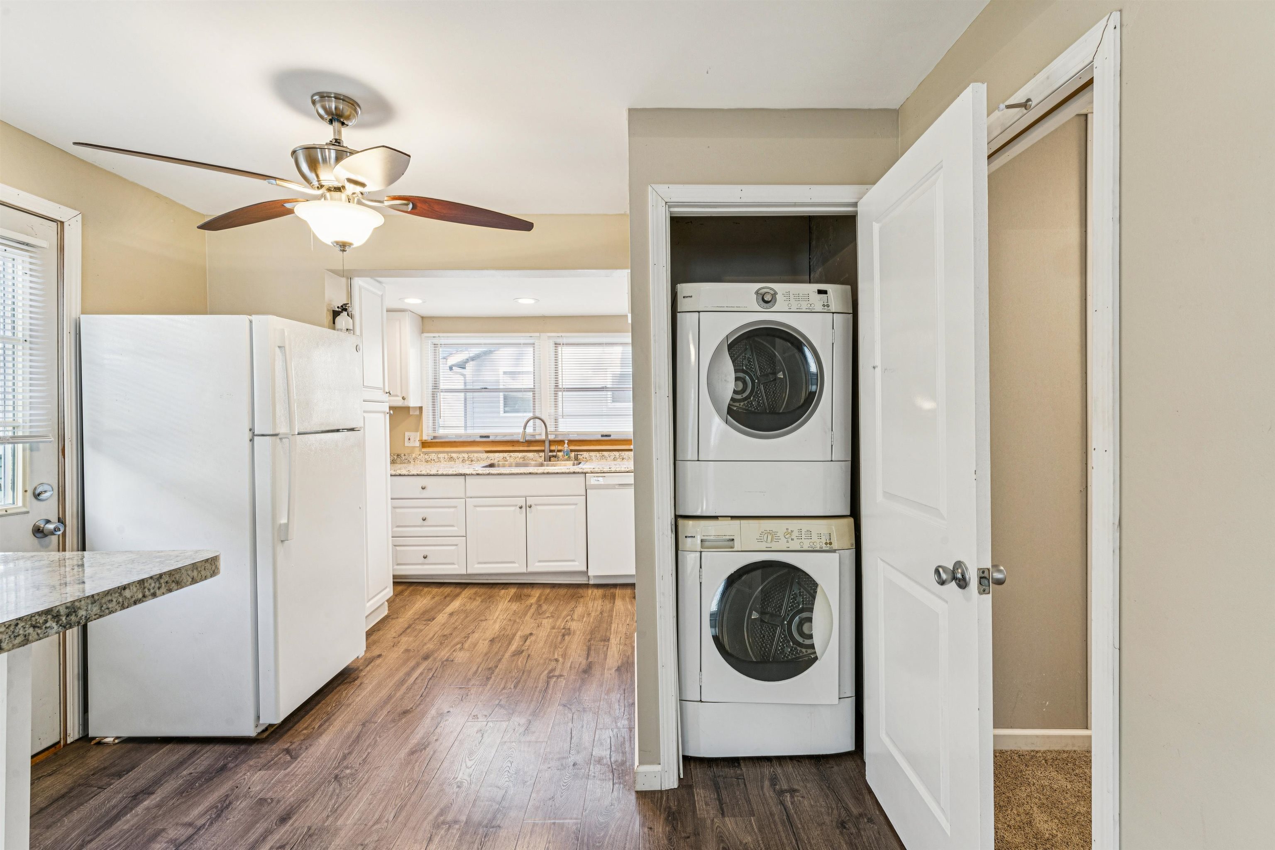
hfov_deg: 96.7
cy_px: 425
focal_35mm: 16
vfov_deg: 73.7
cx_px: 638
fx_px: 567
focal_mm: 16
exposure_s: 1/3.33
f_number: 13
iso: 400
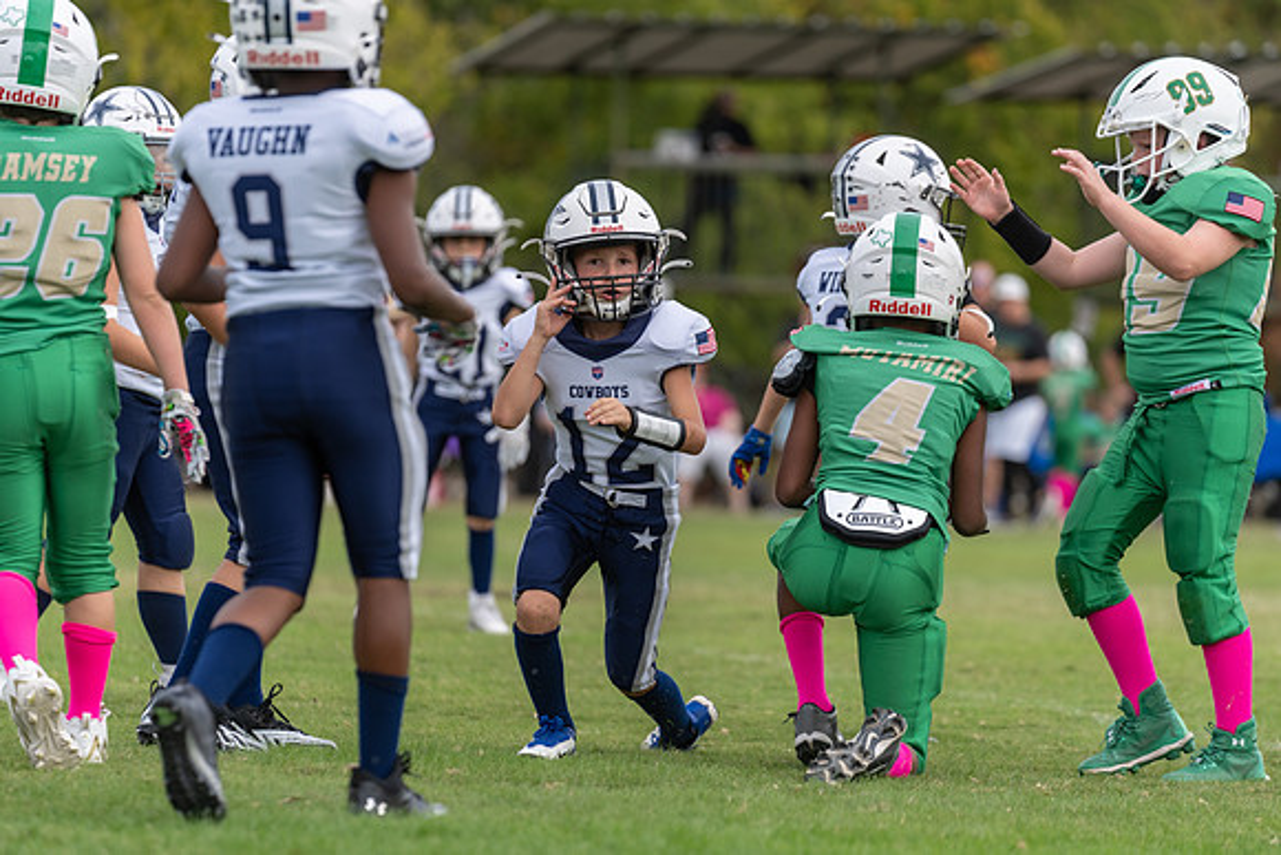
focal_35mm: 200
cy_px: 428
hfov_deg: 10.3
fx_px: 7118
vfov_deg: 6.9
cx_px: 640
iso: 200
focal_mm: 200
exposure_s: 1/1250
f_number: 3.5
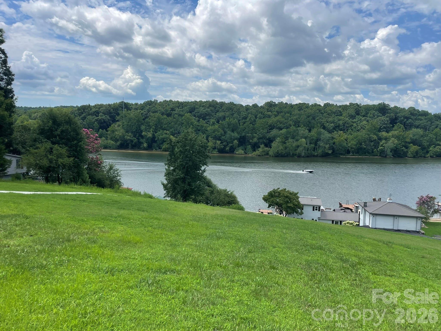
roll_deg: -1.4
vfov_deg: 53.1
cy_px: 166
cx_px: 220
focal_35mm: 26
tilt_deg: -4.5
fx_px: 331
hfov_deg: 67.3
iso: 32
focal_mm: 4.2
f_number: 1.6
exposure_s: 1/3861
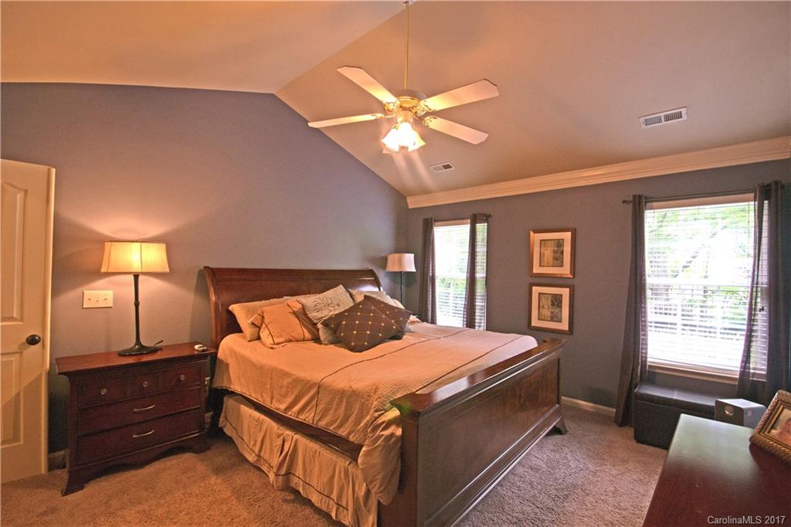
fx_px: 329
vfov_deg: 77.3
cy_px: 264
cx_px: 396
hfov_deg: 100.4
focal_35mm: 15
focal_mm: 10
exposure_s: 1/30
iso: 1600
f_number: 4
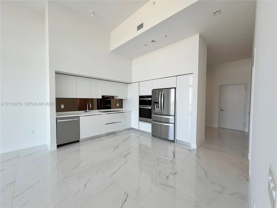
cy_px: 104
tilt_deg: -1.8
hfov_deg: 102.1
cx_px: 138
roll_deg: -0.4
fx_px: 112
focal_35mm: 14
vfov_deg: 85.7
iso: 40
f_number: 2.2
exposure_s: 1/125
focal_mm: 2.22
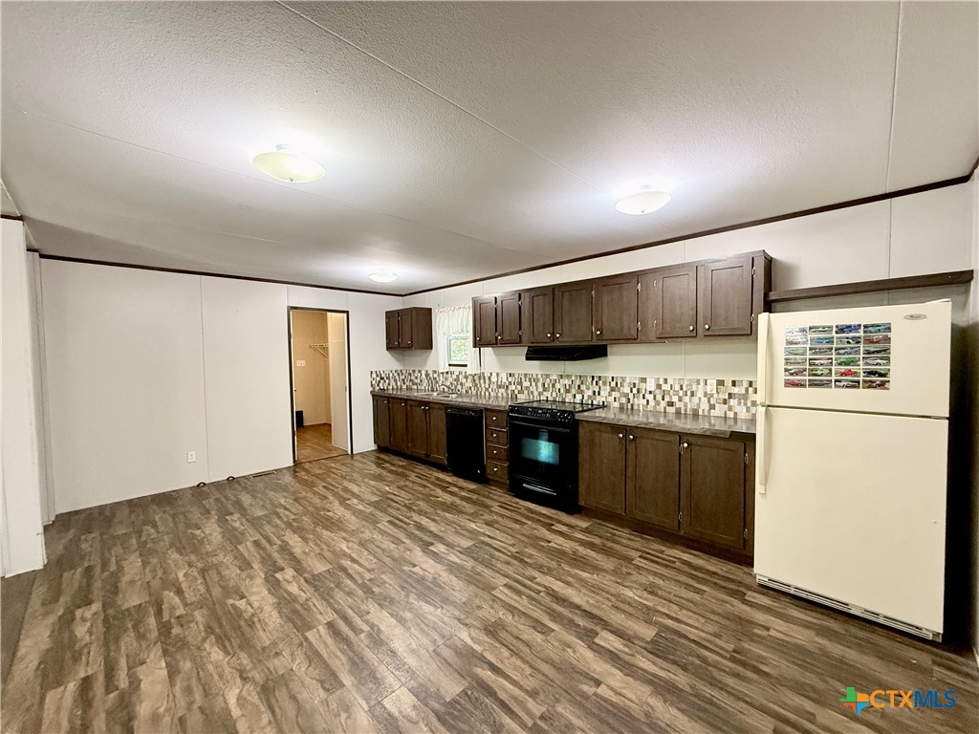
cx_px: 490
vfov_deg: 85.7
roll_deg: +0.8
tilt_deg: -2.0
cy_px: 367
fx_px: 396
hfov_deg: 102.1
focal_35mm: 14
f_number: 2.2
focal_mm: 2.22
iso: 500
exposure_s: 1/60
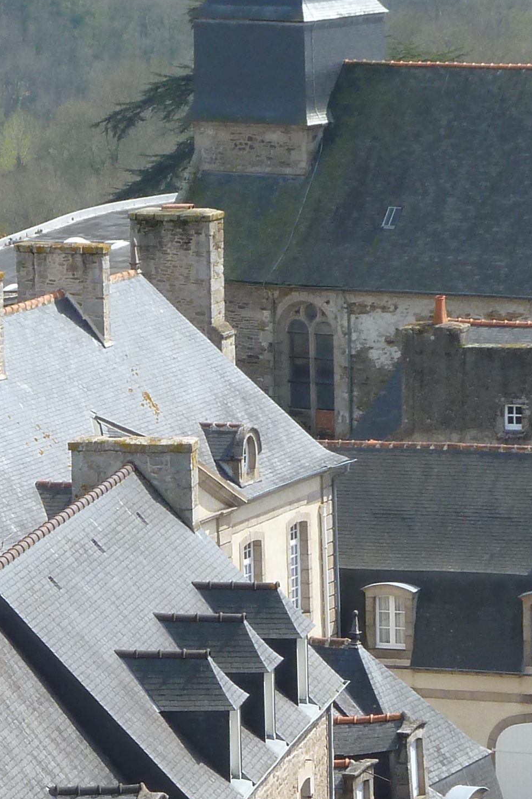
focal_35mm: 273
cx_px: 21
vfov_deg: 7.5
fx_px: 6052
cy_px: 700
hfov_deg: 5.0
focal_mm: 15.8
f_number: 4.3
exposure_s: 1/320
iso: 80
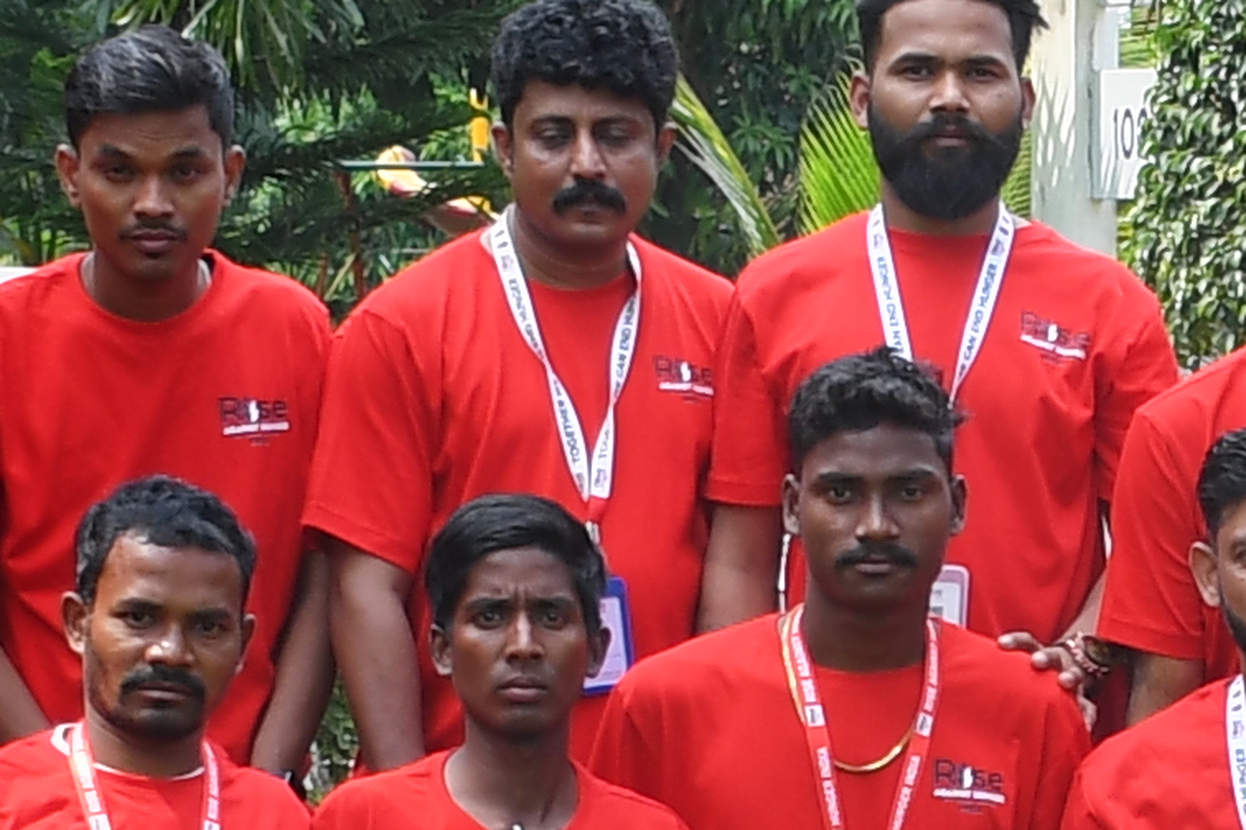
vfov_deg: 6.2
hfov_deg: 9.1
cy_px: 1136
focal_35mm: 221
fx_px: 7648
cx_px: 1869
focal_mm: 20
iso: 125
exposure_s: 1/250
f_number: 4
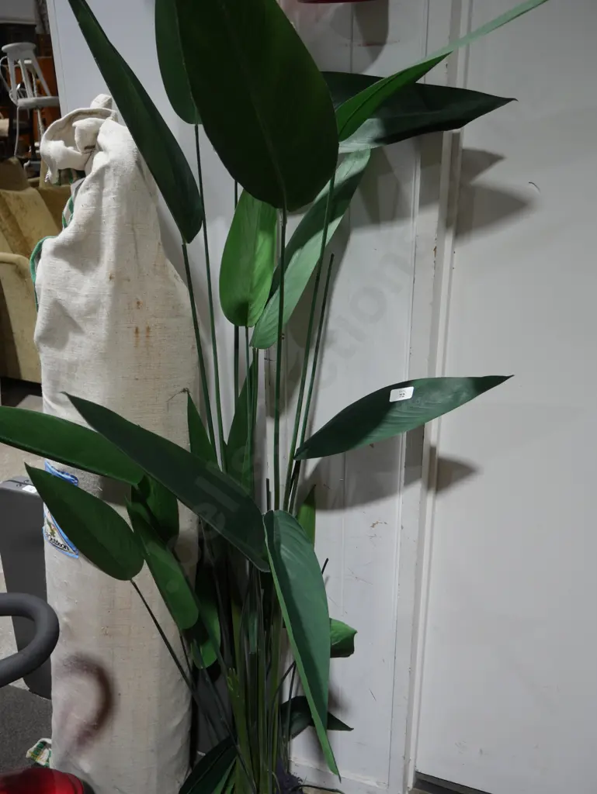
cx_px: 298
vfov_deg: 56.8
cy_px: 397
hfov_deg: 44.2
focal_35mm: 32
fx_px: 735
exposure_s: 1/60
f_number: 3.6
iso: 250
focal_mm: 16
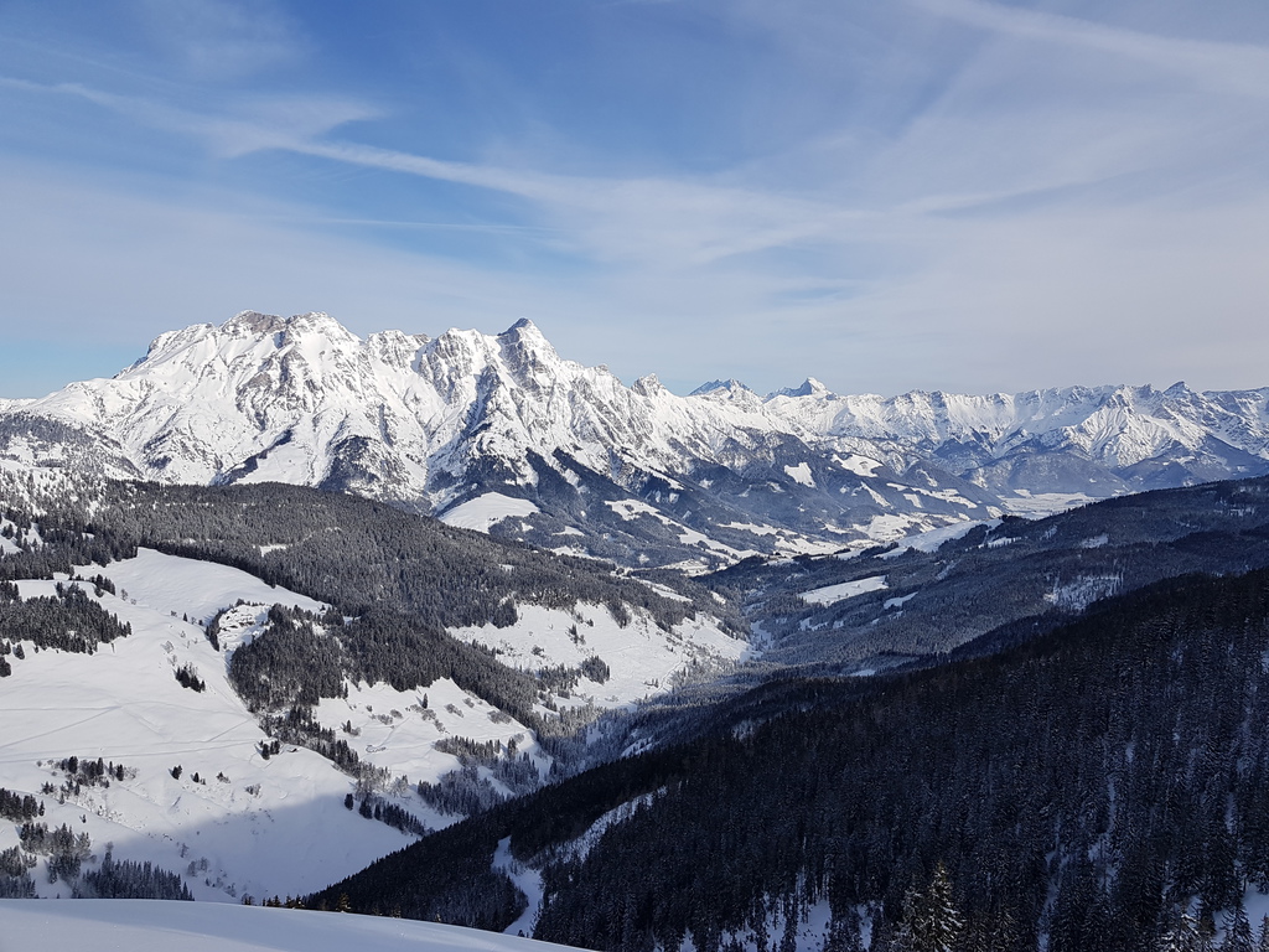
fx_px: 953
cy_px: 476
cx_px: 634
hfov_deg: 67.3
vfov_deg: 53.1
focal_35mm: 26
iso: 50
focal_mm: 4.2
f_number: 1.7
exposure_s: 1/3512
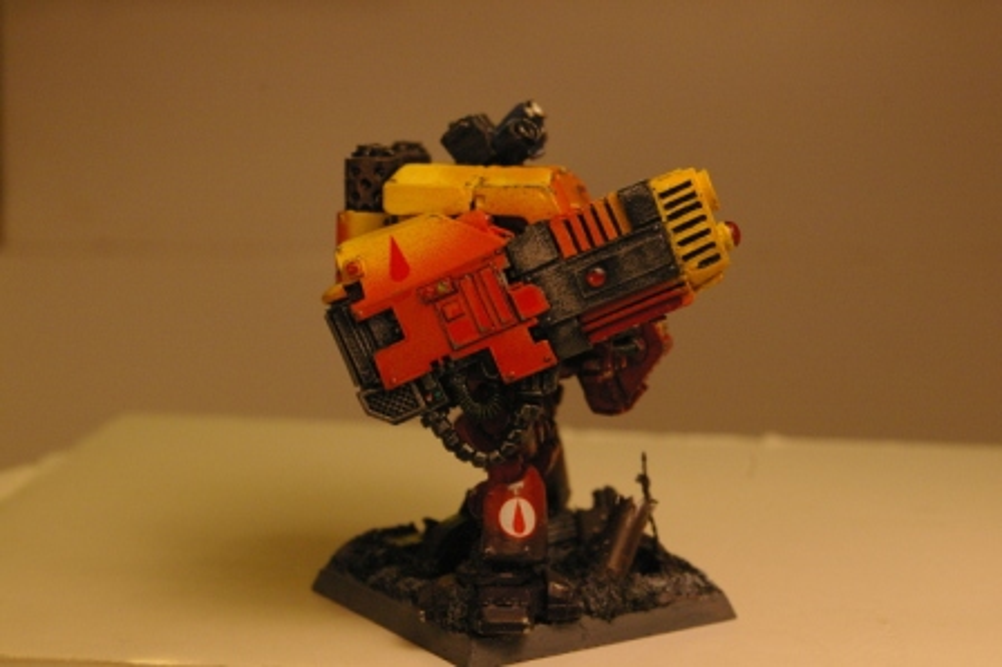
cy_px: 334
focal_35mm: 64
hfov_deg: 31.2
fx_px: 1794
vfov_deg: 21.0
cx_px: 501
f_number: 11
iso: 1600
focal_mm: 43
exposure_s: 1/1000
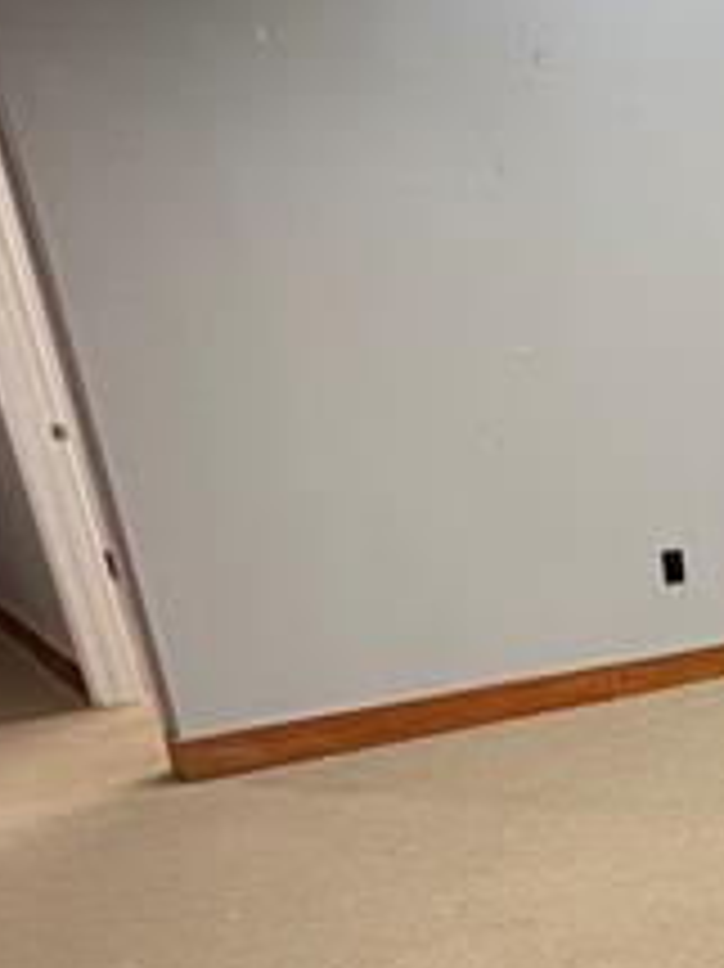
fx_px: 1396
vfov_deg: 36.1
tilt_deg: -20.5
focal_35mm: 50
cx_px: 1223
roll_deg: -0.1
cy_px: 851
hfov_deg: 21.6
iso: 160
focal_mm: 2.22
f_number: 2.2
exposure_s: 1/60
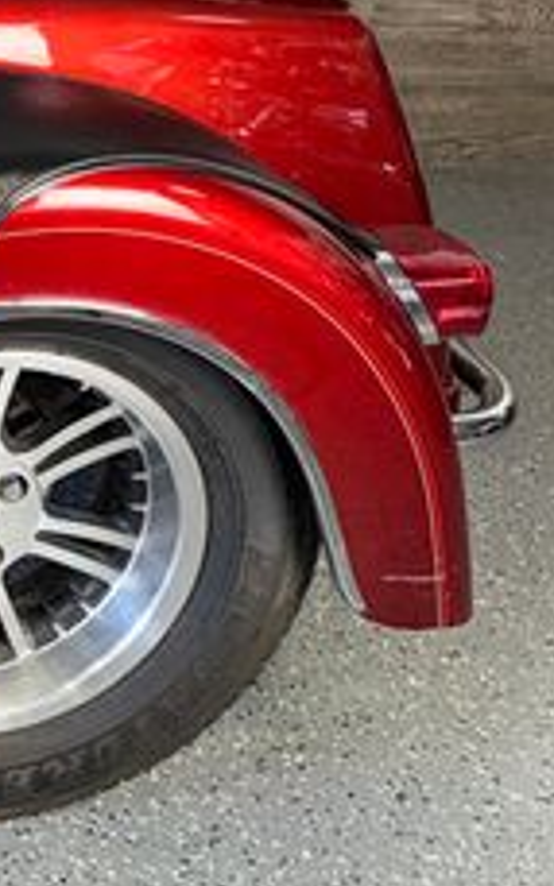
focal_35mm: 71
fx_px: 1716
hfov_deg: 14.1
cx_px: -674
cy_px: -27
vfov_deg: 27.1
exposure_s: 1/27
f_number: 1.78
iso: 64
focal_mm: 6.76
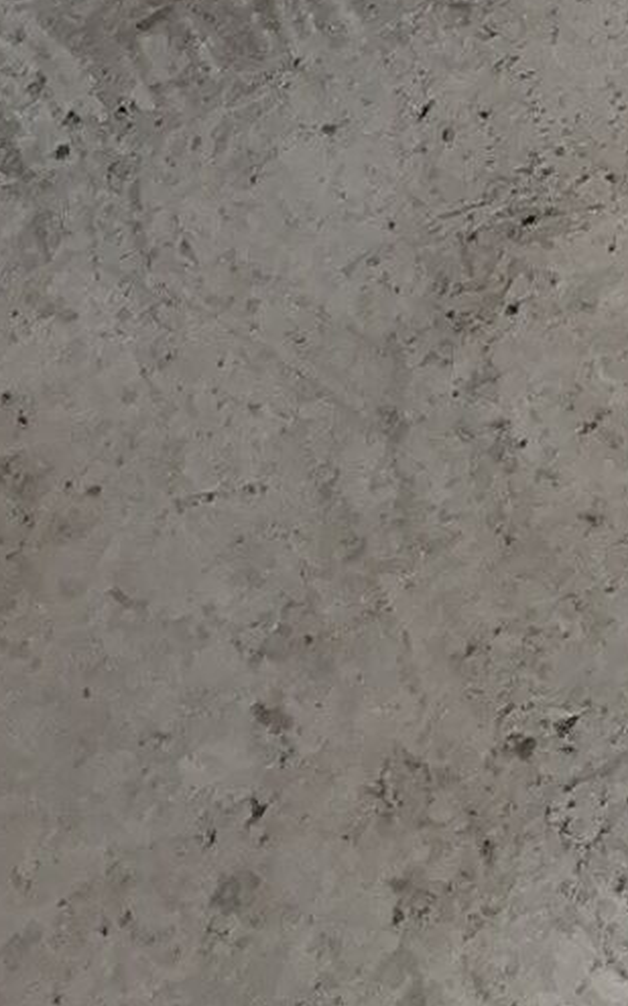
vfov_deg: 8.1
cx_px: 2364
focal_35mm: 211
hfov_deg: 5.5
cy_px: -2240
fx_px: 5783
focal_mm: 5.58
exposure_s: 1/100
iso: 80
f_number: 1.8
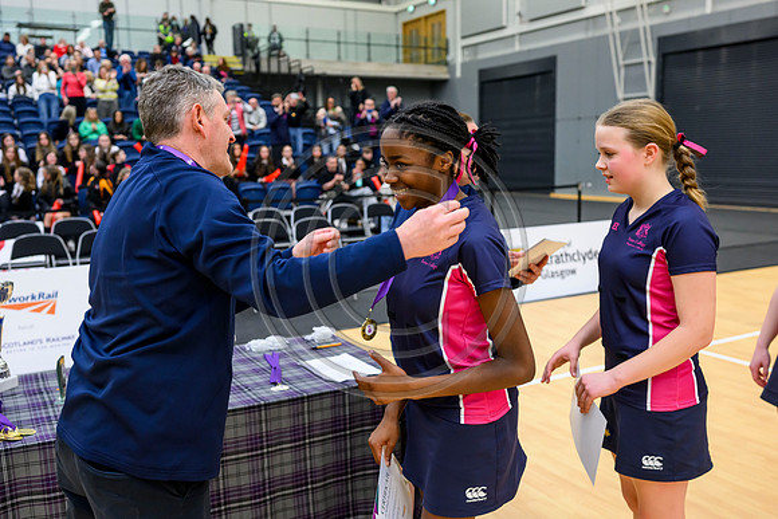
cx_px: 389
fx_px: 757
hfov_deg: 54.4
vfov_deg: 37.9
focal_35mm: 35
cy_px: 260
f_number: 3.5
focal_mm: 35
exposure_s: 1/400
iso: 4000
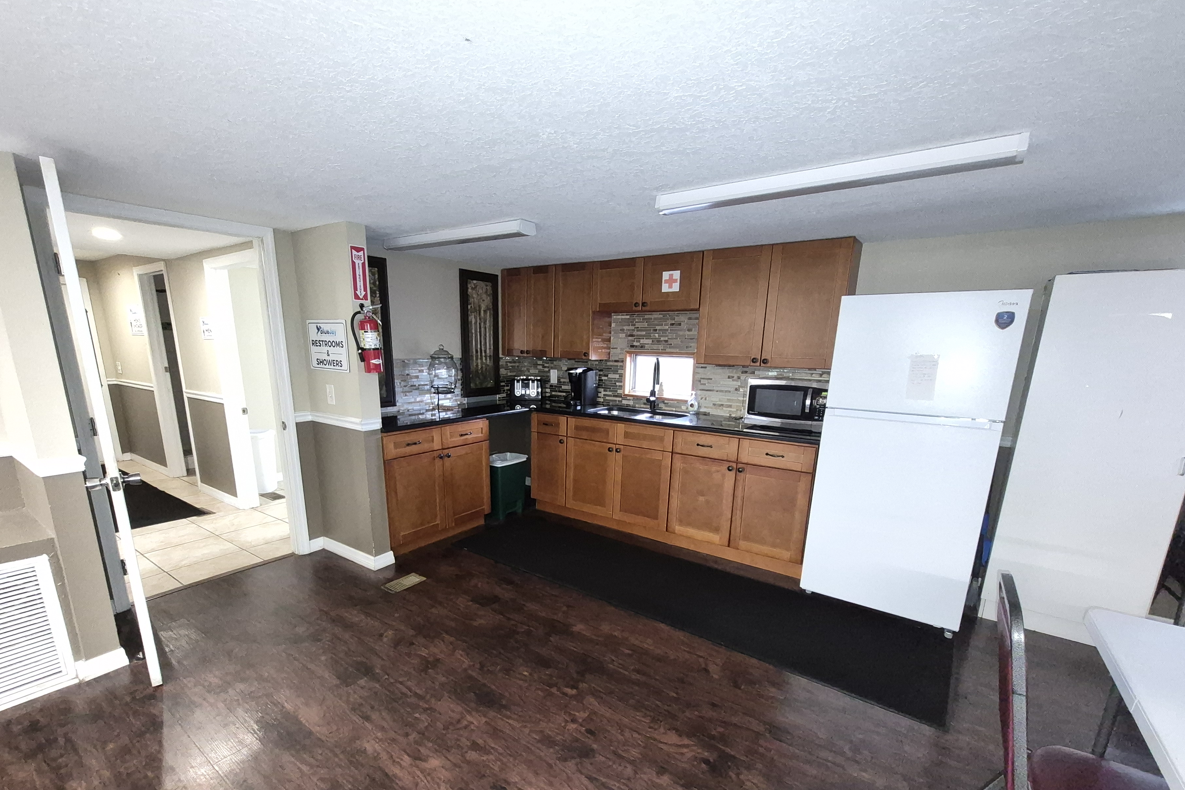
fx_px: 494
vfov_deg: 76.8
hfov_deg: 100.4
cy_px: 457
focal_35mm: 15
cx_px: 588
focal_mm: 1.74
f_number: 2.2
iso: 640
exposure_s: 1/25
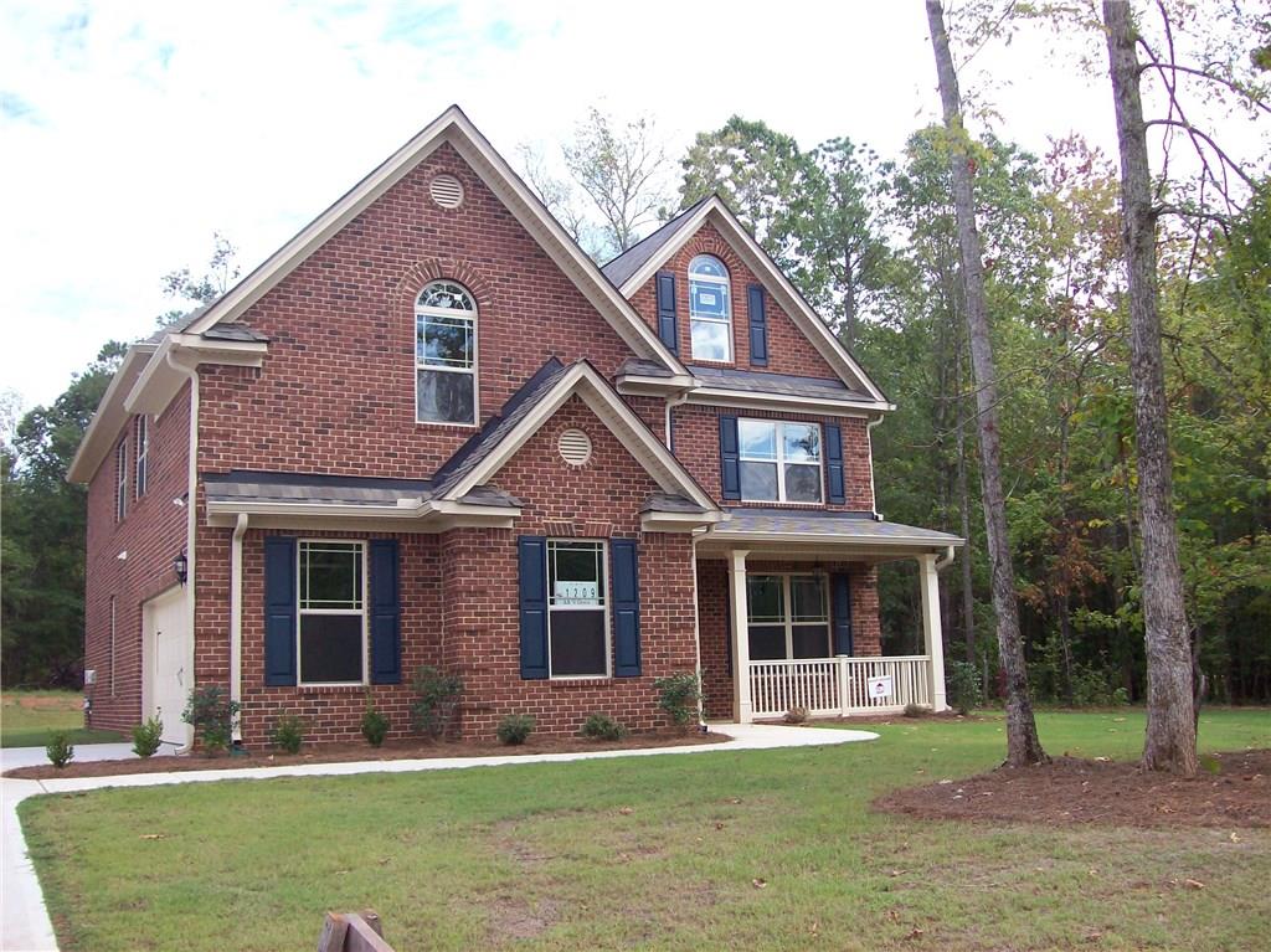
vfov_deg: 39.6
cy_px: 476
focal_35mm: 36
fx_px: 1321
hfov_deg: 51.4
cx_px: 636
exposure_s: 1/472
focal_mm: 6
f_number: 2.7
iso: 80
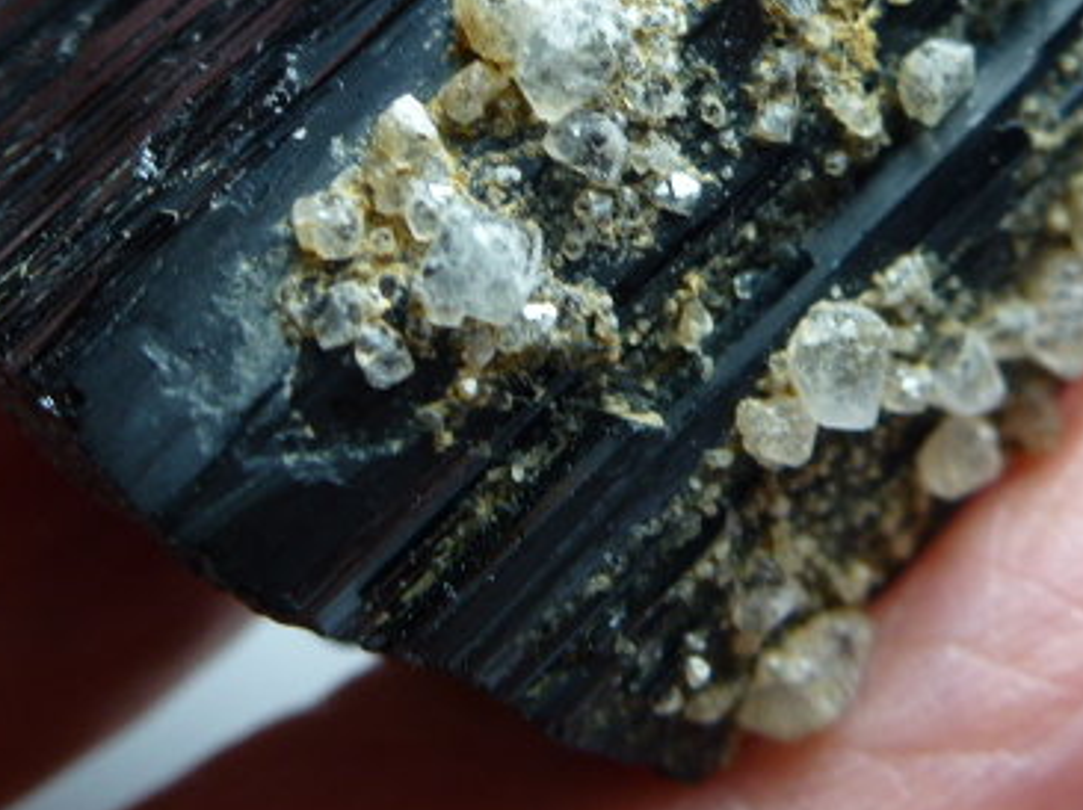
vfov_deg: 22.8
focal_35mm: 63
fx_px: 1970
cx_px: 574
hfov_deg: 30.7
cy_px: 109
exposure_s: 1/80
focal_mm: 6.4
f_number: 3.7
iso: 100
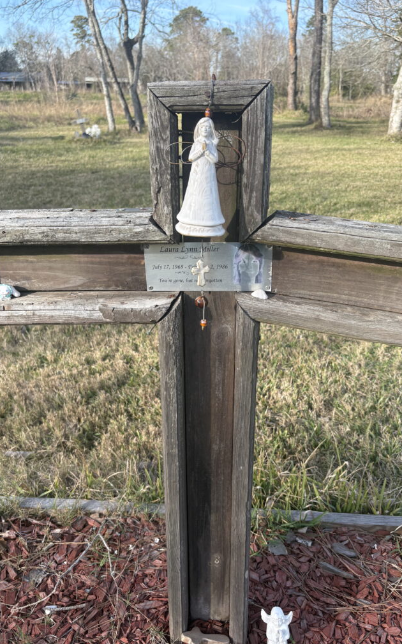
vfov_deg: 66.5
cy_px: 321
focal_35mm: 28
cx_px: 200
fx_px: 491
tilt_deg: -24.4
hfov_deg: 44.5
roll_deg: -1.5
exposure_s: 1/756
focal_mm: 5.96
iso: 50
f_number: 1.6
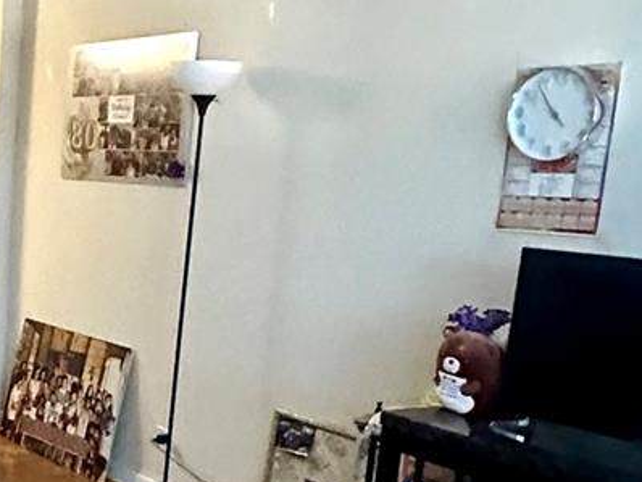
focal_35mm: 54
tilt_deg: -10.4
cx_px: -40
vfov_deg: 27.0
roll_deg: -2.3
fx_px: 1002
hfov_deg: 31.9
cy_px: 219
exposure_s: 1/60
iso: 1000
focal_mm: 2.22
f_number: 2.2
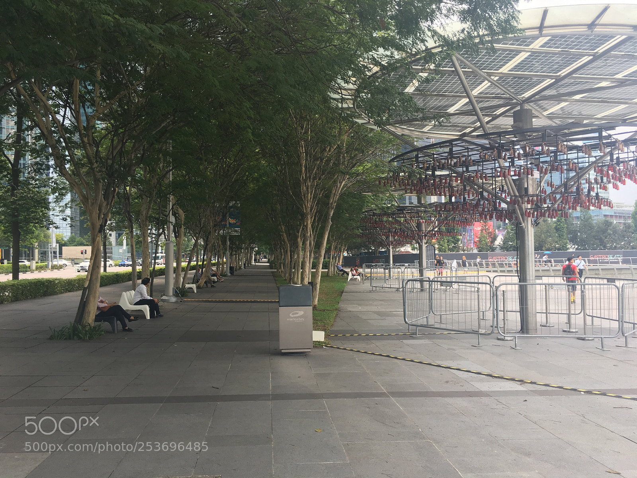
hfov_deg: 61.7
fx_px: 534
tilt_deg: +2.0
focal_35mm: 29
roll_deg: +1.1
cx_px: 318
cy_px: 239
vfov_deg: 48.2
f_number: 2.2
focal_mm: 4.15
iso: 25
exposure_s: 1/111
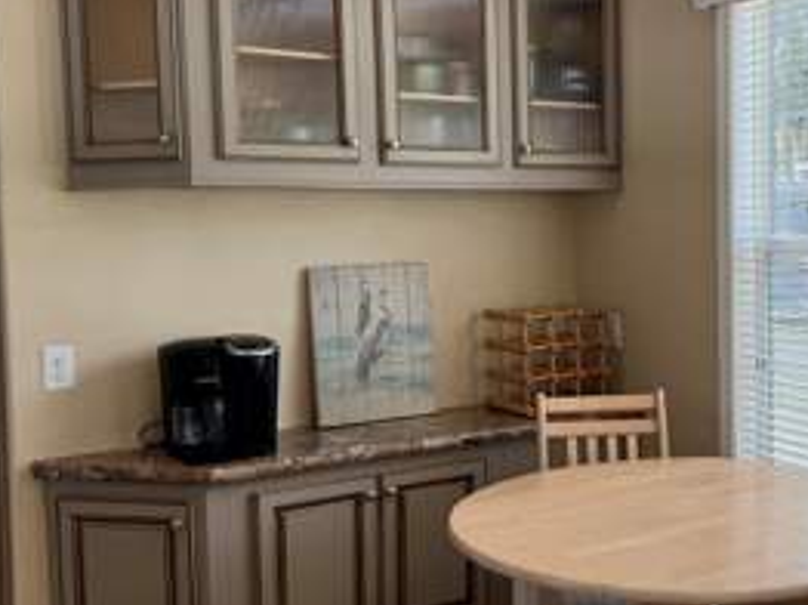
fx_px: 1026
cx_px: 577
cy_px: 272
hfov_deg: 42.0
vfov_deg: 32.8
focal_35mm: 44
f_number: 1.78
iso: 80
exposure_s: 1/329
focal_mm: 6.76
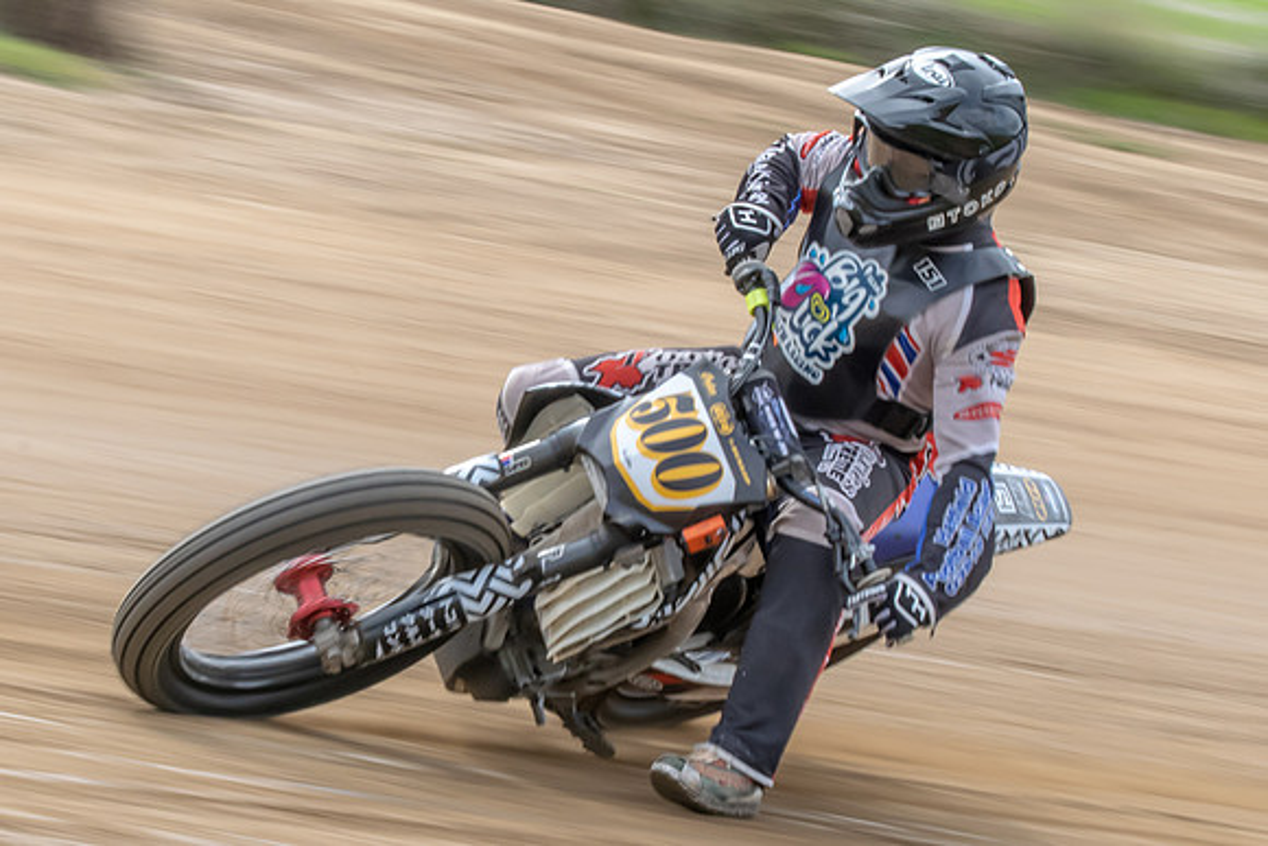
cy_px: 484
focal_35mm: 353
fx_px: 12441
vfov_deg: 3.9
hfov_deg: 5.8
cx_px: 395
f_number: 22
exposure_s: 1/100
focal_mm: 150
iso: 640
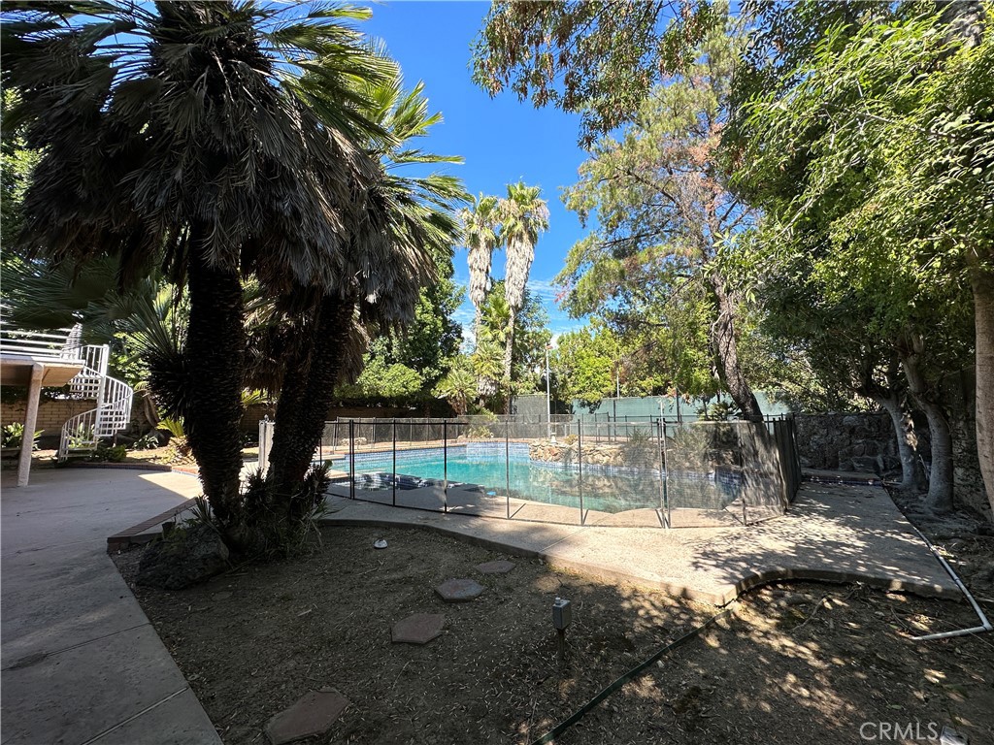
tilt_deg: +5.8
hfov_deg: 102.1
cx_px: 497
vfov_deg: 85.7
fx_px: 402
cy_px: 372
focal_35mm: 14
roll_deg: +0.5
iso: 40
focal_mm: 2.22
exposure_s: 1/602
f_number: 2.2
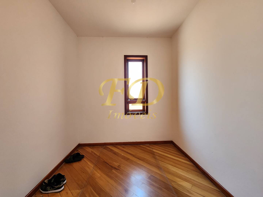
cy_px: 98
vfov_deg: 89.9
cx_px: 132
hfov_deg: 106.2
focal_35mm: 13
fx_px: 99
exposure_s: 1/60
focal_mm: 2.2
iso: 320
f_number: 2.2
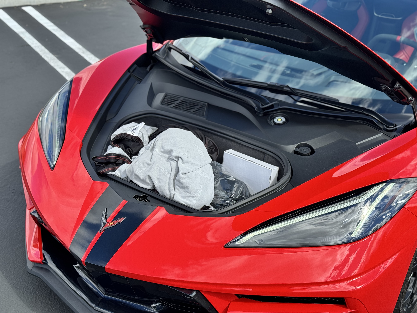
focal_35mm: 48
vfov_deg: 30.3
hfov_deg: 39.7
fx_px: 578
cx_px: 208
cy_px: 156
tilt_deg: -25.8
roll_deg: +1.8
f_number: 1.78
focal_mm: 6.76
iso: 64
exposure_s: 1/1560
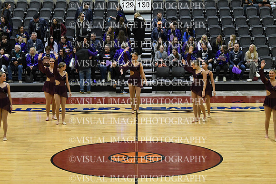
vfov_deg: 13.0
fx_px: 805
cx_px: 138
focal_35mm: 105
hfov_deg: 19.5
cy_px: 92
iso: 5000
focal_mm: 70
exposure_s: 1/500
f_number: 4
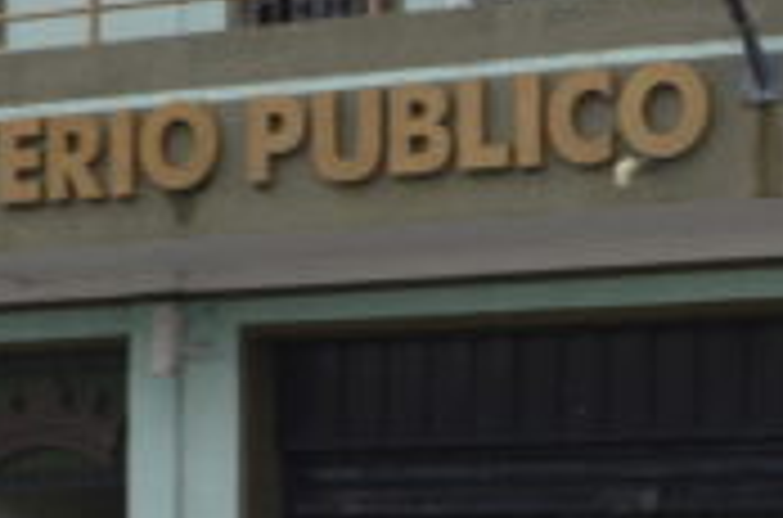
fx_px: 3774
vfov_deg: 7.8
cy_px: 624
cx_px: 531
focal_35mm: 174
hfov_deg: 11.8
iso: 200
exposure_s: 1/200
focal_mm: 29
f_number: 7.1
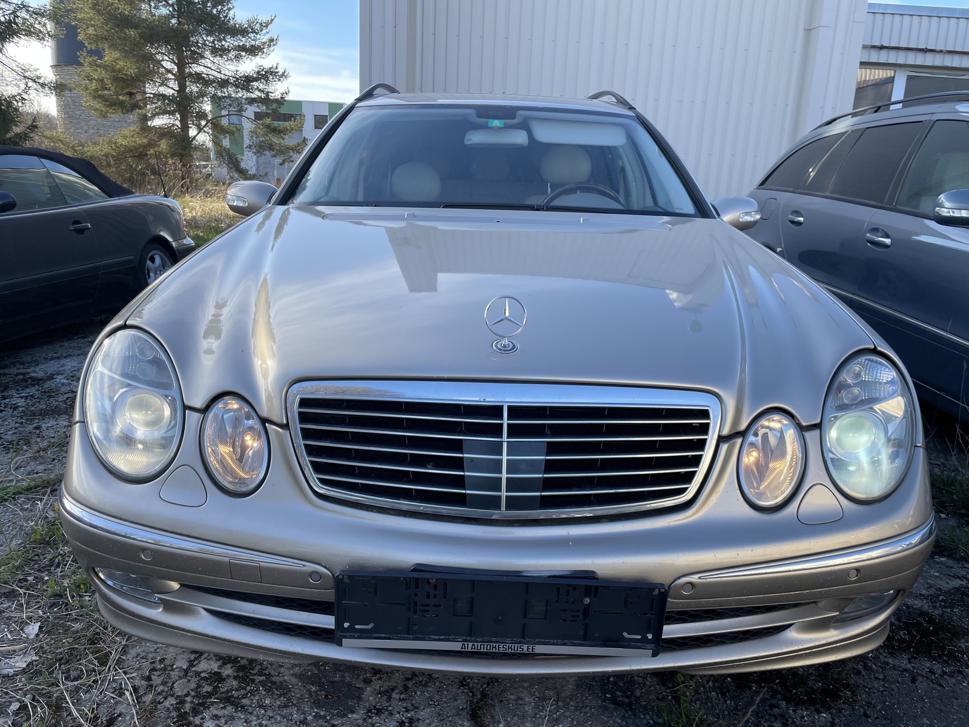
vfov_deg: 53.1
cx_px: 484
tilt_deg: -14.0
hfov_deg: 67.3
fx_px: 728
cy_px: 364
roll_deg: -2.1
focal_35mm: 26
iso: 32
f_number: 1.6
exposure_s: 1/640
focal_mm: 4.2
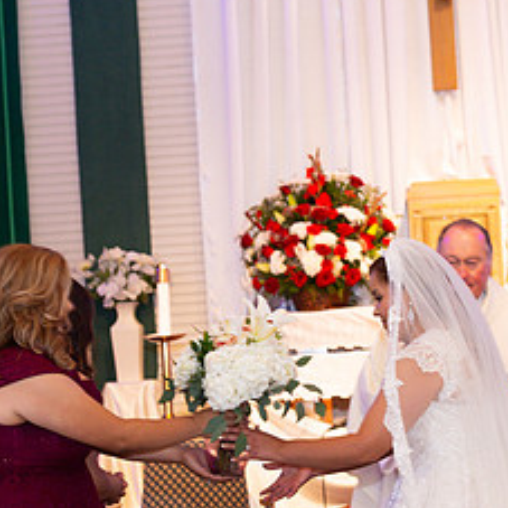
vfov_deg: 11.5
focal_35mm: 152
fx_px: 2524
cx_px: 430
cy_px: 363
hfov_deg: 11.4
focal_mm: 70
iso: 1250
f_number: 4.5
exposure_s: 1/60
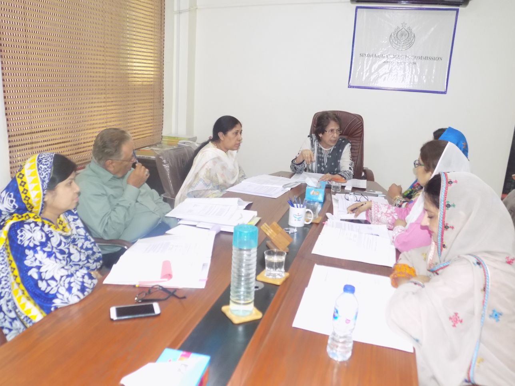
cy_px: 193
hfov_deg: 60.0
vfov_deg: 46.8
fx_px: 446
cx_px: 258
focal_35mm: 30
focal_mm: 5.3
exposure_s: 1/30
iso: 450
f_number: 3.3
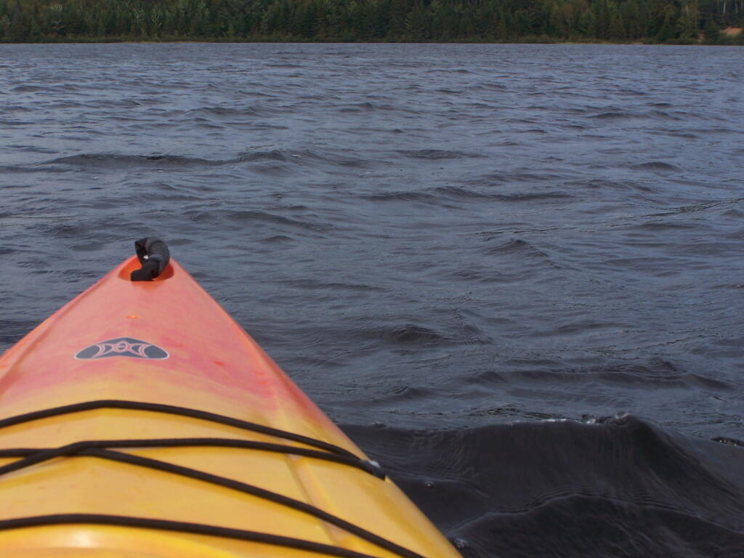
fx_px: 1483
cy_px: 279
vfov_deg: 21.3
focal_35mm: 69
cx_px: 372
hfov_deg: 28.2
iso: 80
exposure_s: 1/800
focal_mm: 11.5
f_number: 4.5
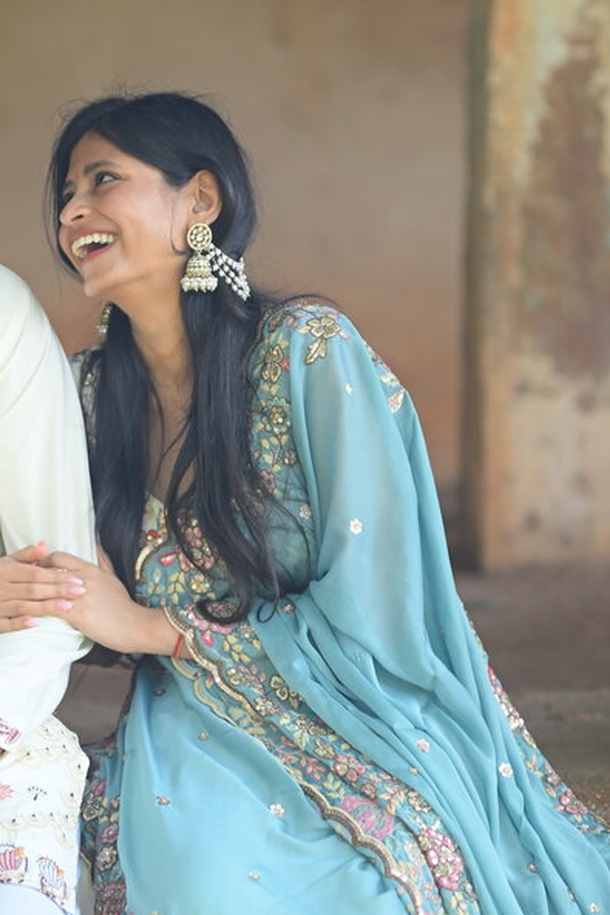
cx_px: 83
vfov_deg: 15.2
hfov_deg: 10.1
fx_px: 3433
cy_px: 506
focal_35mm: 135
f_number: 1.2
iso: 320
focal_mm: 50
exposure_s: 1/250
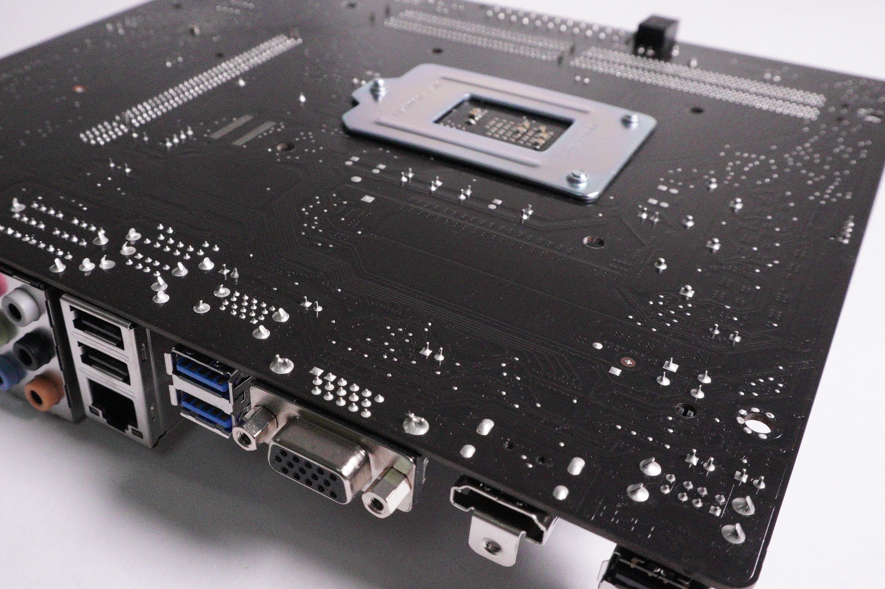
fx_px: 884
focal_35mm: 36
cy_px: 295
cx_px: 341
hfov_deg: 52.7
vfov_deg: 36.8
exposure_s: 1/1600
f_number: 8
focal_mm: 16
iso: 6400
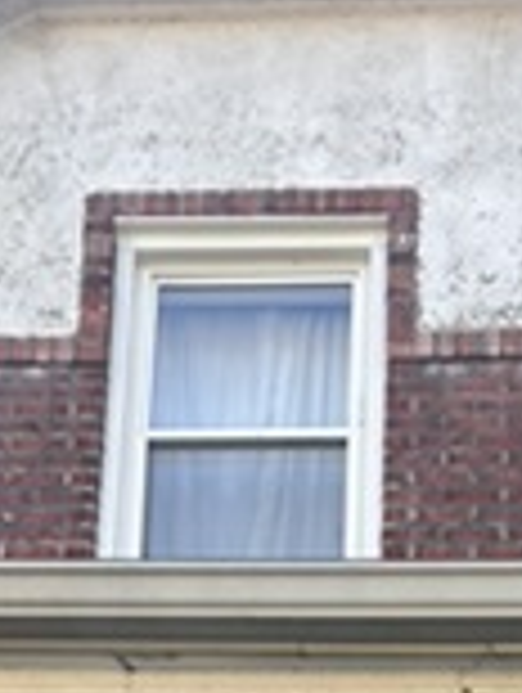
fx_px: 1624
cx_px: 418
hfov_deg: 18.1
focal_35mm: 81
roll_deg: -2.0
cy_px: 1062
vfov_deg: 20.4
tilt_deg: +17.8
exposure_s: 1/389
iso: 50
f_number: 1.5
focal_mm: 5.7
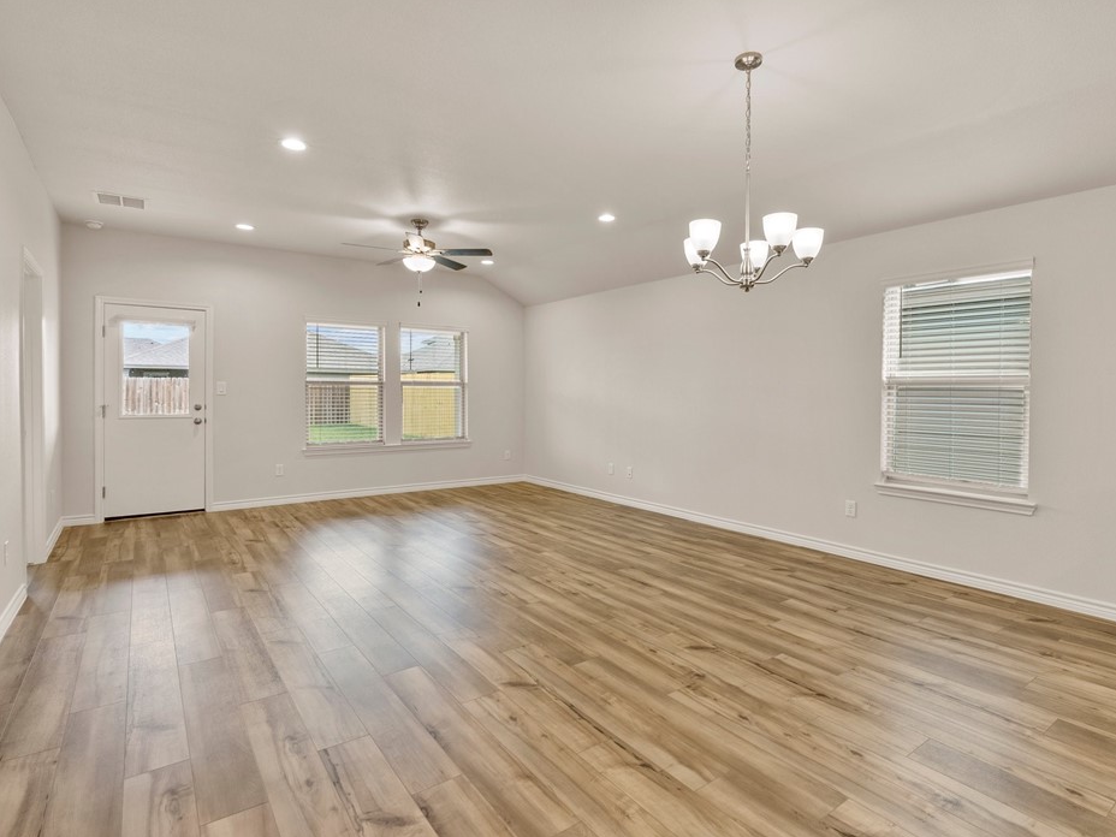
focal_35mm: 18
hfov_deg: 87.7
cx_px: 574
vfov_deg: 71.6
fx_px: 580
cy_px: 409
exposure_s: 1/6
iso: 640
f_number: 8
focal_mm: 16
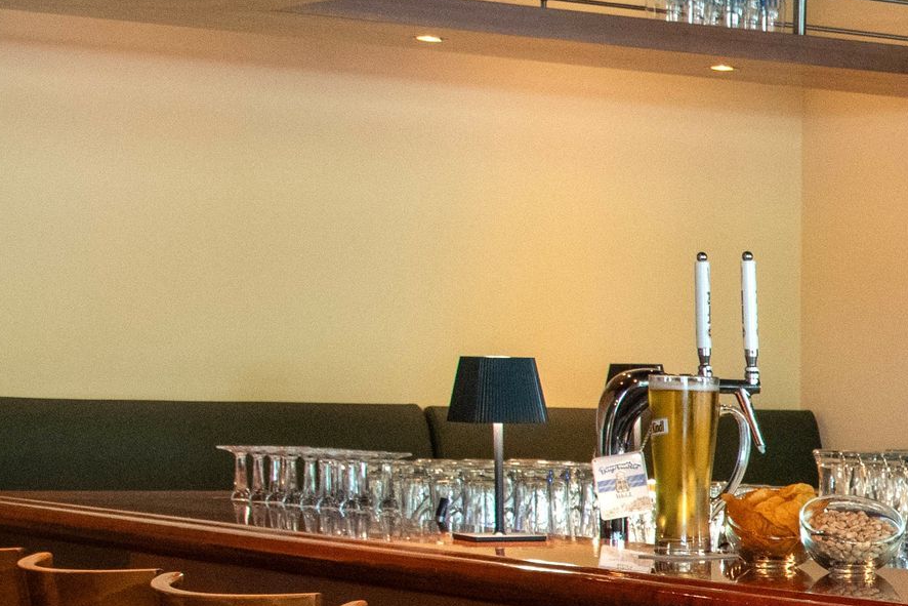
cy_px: 658
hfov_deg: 13.8
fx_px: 3279
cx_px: 1697
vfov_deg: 10.4
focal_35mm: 130
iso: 2500
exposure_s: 1/4
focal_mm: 30
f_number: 7.1
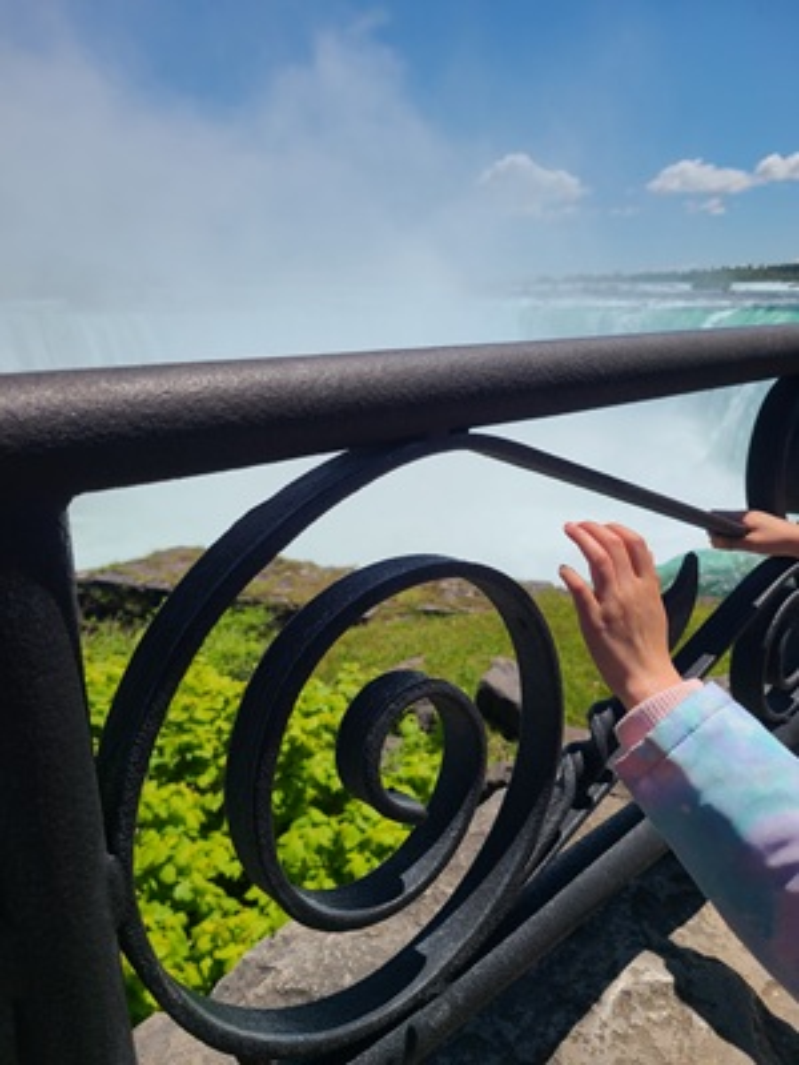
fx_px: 800
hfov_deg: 53.1
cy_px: 532
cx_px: 400
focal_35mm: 26
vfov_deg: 67.3
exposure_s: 1/4899
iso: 40
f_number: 1.8
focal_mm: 5.4
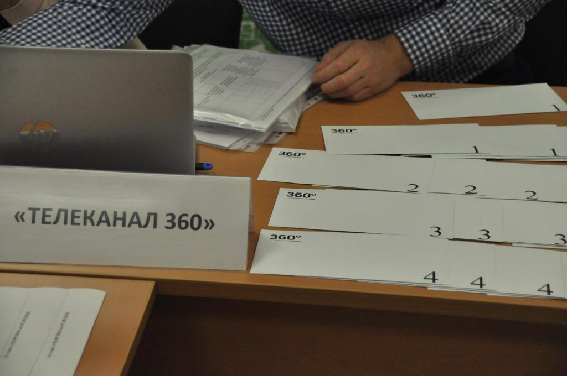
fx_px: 1463
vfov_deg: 14.7
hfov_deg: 21.9
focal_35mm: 93
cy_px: 188
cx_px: 284
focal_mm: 62
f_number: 5.6
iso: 2000
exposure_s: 1/500
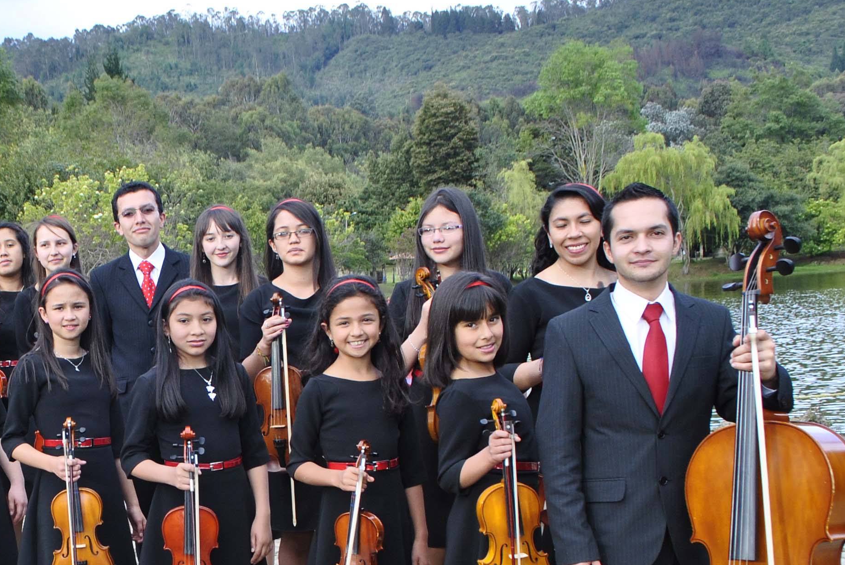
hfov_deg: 30.3
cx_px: 67
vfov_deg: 21.2
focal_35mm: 63
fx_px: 1480
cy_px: 494
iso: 200
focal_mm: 20
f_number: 8
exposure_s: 1/60
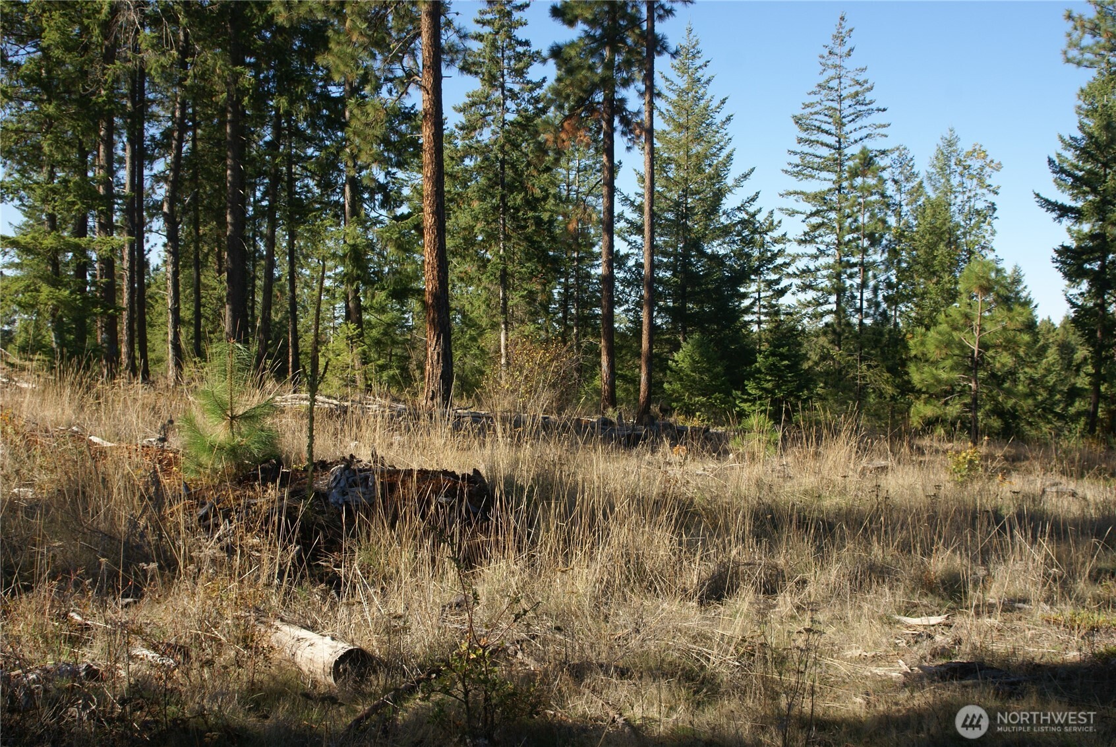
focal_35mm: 42
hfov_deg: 46.4
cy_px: 374
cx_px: 558
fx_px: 1303
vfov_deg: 32.0
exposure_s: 1/80
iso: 100
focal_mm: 28
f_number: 10
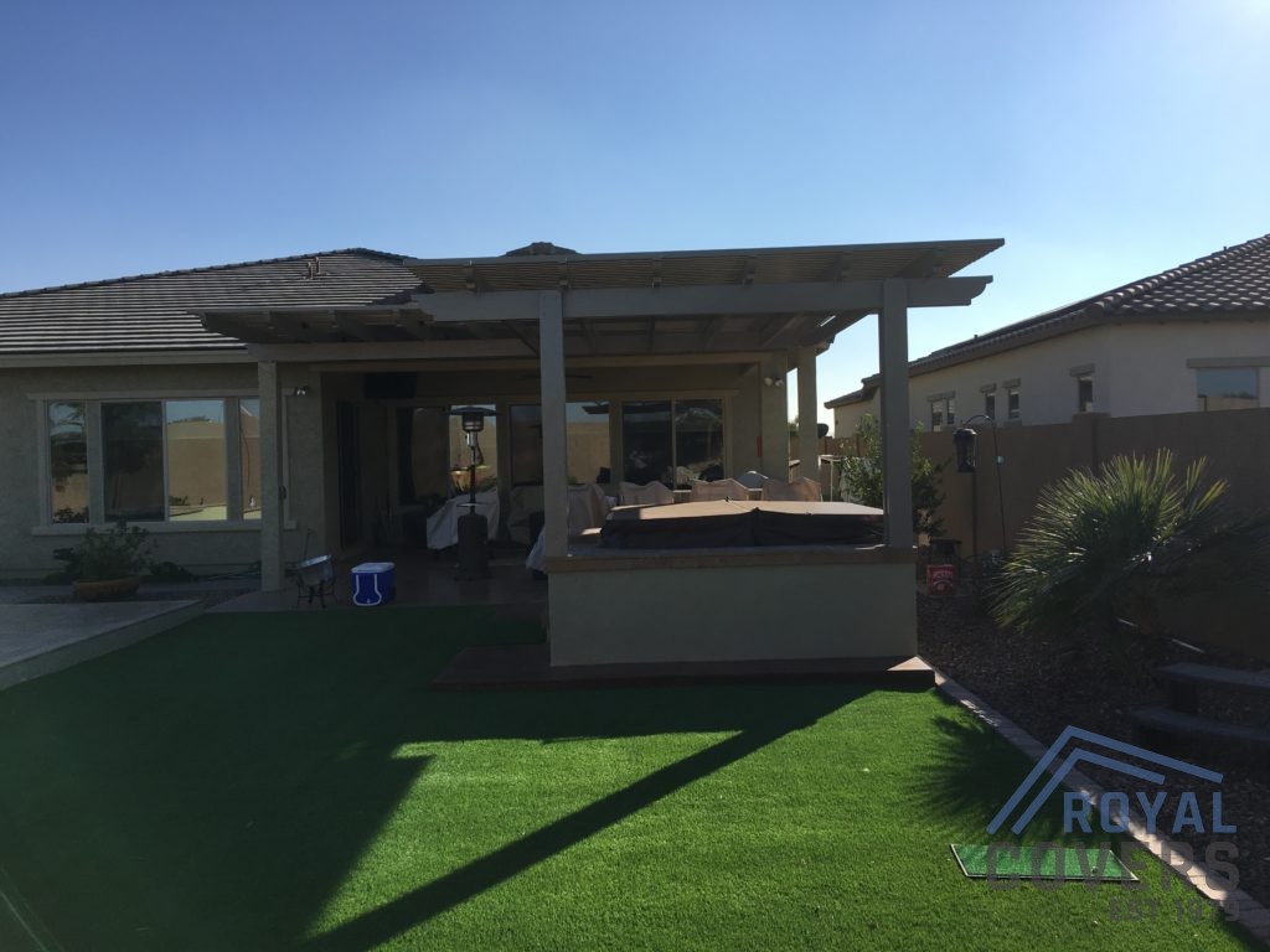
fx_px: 1064
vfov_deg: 48.2
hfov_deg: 61.7
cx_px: 635
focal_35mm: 29
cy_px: 476
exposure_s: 1/1709
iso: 25
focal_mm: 4.15
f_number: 2.2
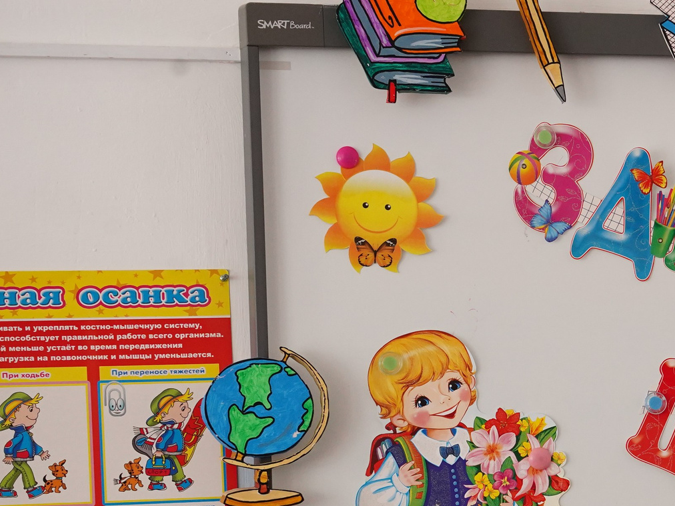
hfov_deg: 13.1
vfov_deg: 10.1
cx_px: 838
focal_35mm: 146
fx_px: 2847
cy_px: 448
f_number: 8
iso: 2500
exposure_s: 1/320
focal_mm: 60
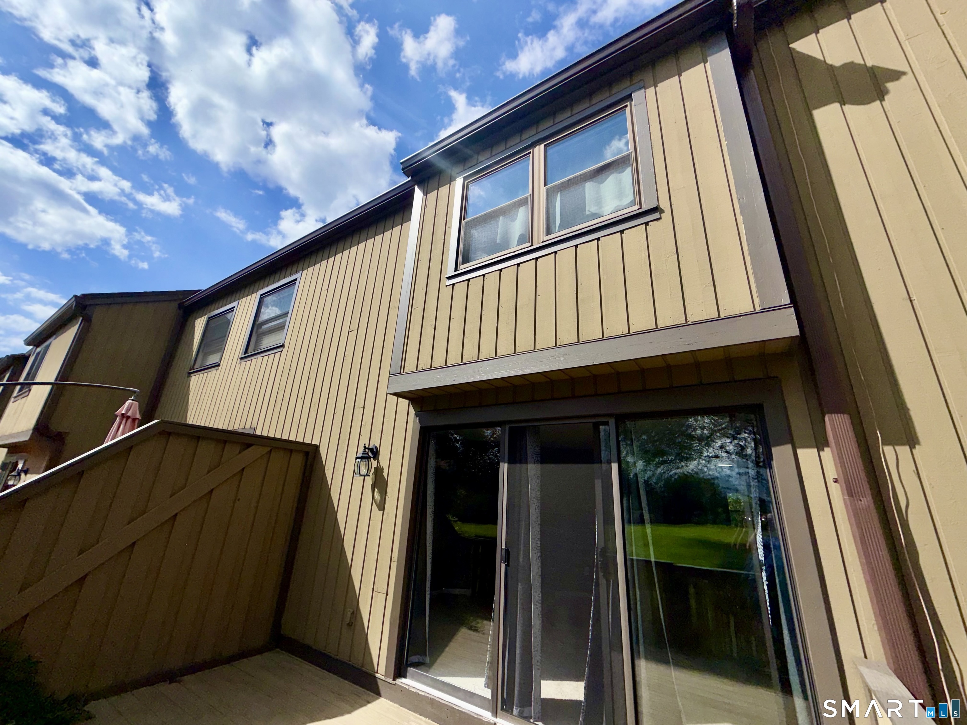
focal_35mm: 14
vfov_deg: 85.7
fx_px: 391
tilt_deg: +19.3
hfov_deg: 102.1
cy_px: 362
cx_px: 484
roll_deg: -3.8
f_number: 2.2
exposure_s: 1/3460
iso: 16
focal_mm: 2.22
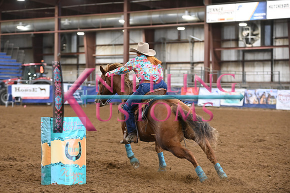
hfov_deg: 19.5
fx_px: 846
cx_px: 145
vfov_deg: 13.0
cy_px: 96
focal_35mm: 105
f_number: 3.2
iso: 2500
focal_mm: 105
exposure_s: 1/250
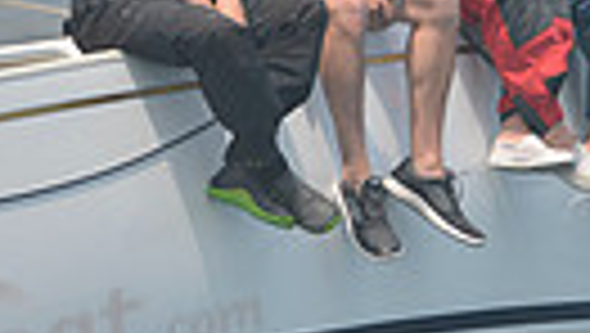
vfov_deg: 1.2
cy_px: 79
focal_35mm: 1022
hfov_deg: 2.1
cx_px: 500
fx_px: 16005
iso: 200
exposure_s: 1/1600
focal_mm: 220
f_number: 4.5
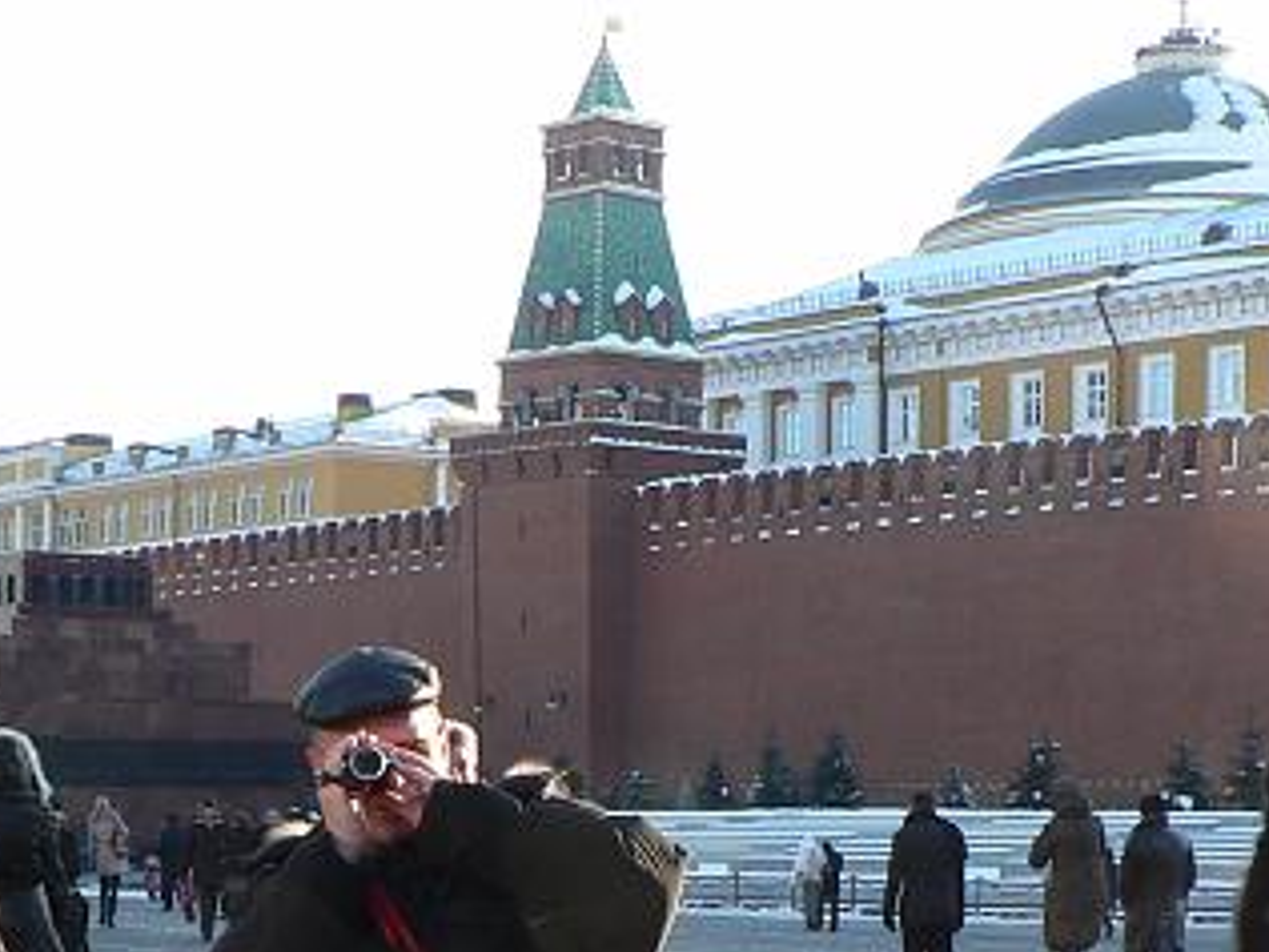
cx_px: 578
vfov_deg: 15.8
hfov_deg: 21.5
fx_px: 3336
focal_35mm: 91
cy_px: 1008
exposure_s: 1/100
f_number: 4
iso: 80
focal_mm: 6
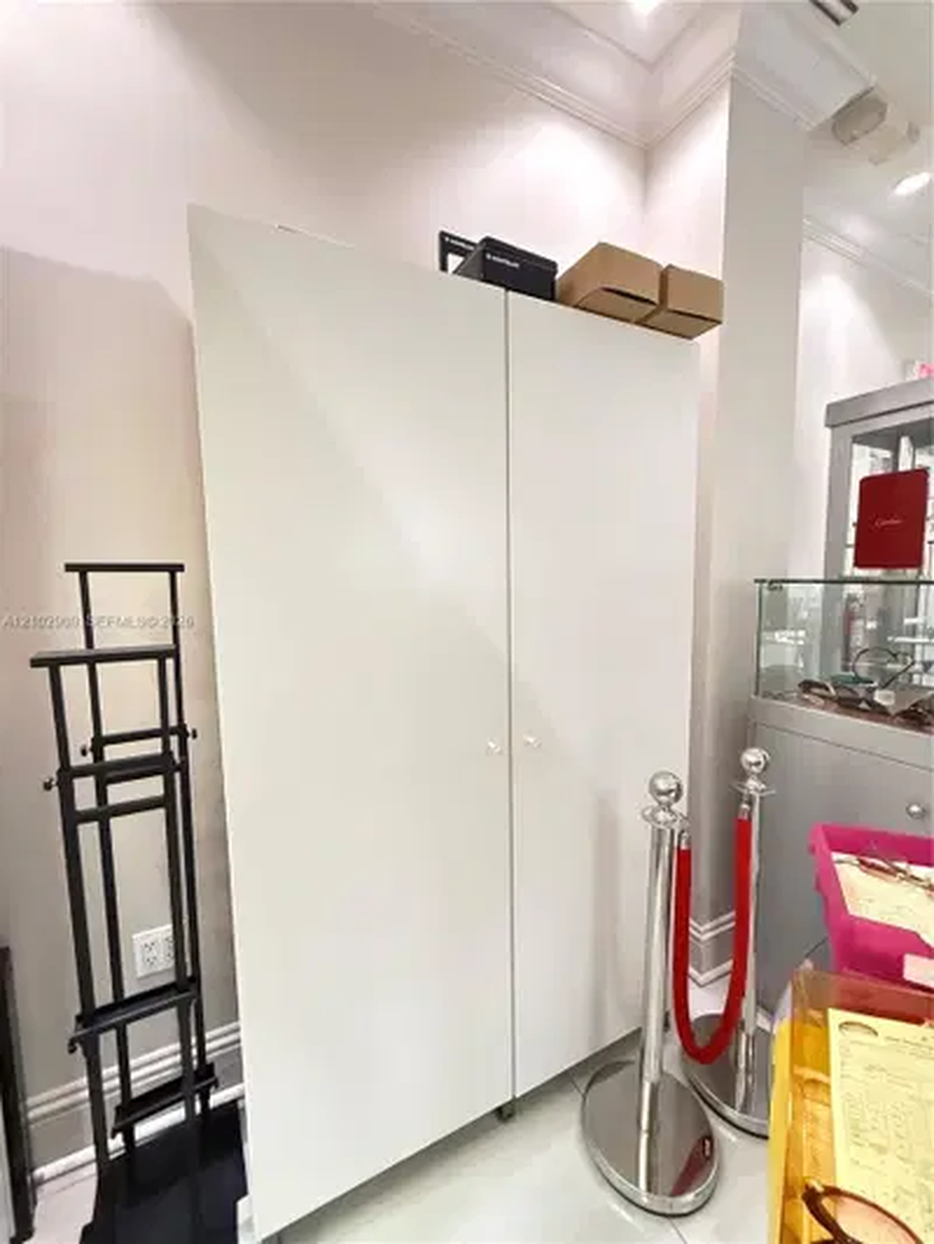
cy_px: 622
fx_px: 503
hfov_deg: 85.7
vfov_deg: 102.1
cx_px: 467
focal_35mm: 14
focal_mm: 2.22
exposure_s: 1/60
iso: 1250
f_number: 2.2
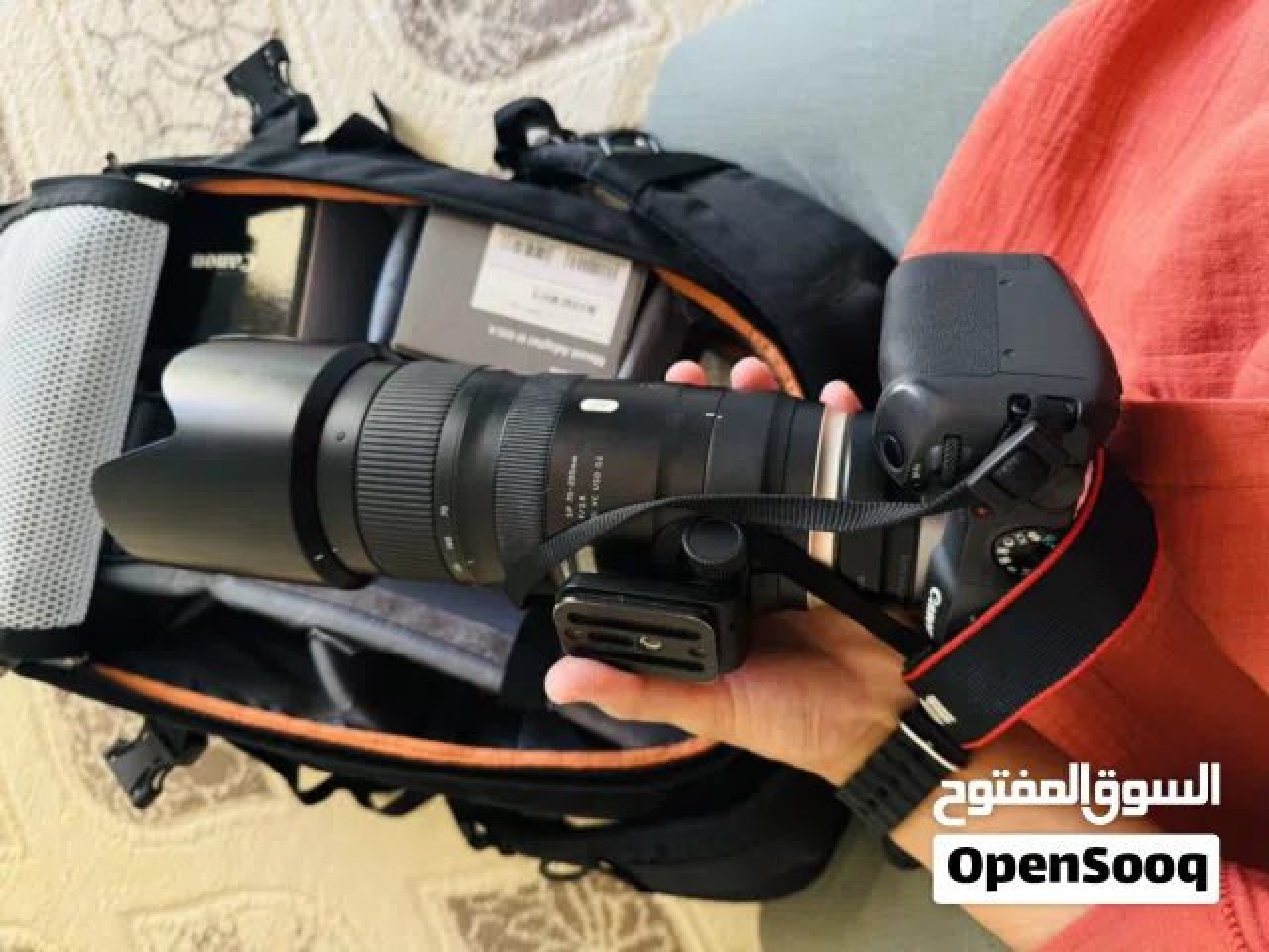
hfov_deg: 71.6
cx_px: 634
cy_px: 476
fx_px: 880
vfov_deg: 56.8
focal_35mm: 24
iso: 125
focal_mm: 6.76
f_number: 1.78
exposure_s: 1/121
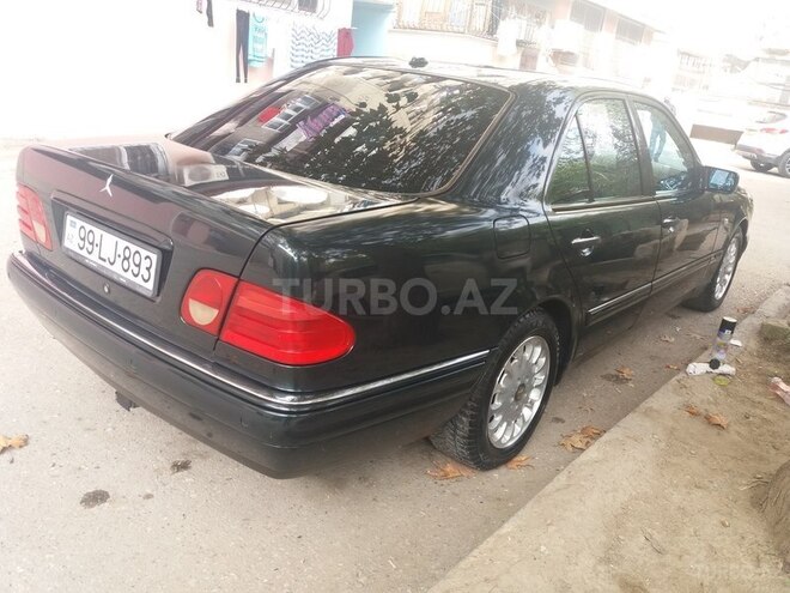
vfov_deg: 49.7
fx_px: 639
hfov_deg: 63.4
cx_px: 395
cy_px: 296
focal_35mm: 28
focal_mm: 3.7
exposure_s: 1/111
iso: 64
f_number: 1.9
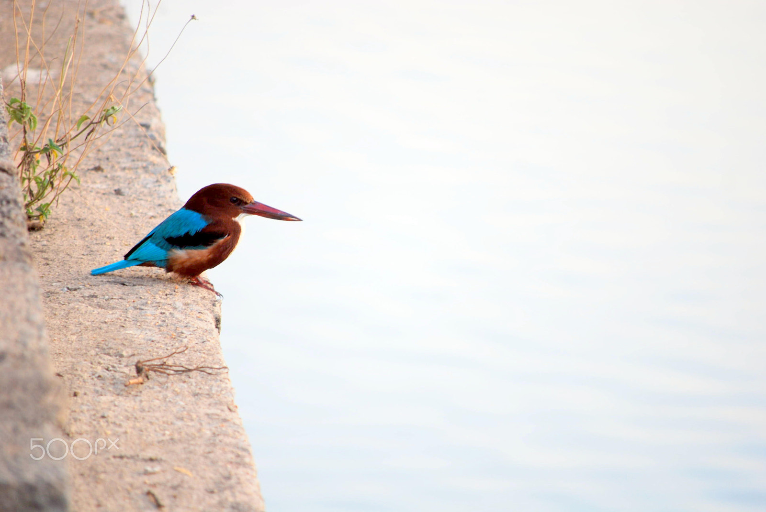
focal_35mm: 300
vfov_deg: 4.6
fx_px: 6391
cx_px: 383
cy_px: 256
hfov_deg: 6.9
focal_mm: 200
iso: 125
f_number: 5.6
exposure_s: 1/30
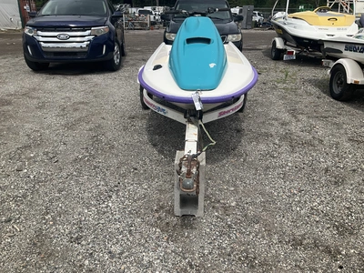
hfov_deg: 61.7
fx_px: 305
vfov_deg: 48.2
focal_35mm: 29
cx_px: 182
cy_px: 136
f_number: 1.8
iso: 25
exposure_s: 1/2667
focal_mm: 3
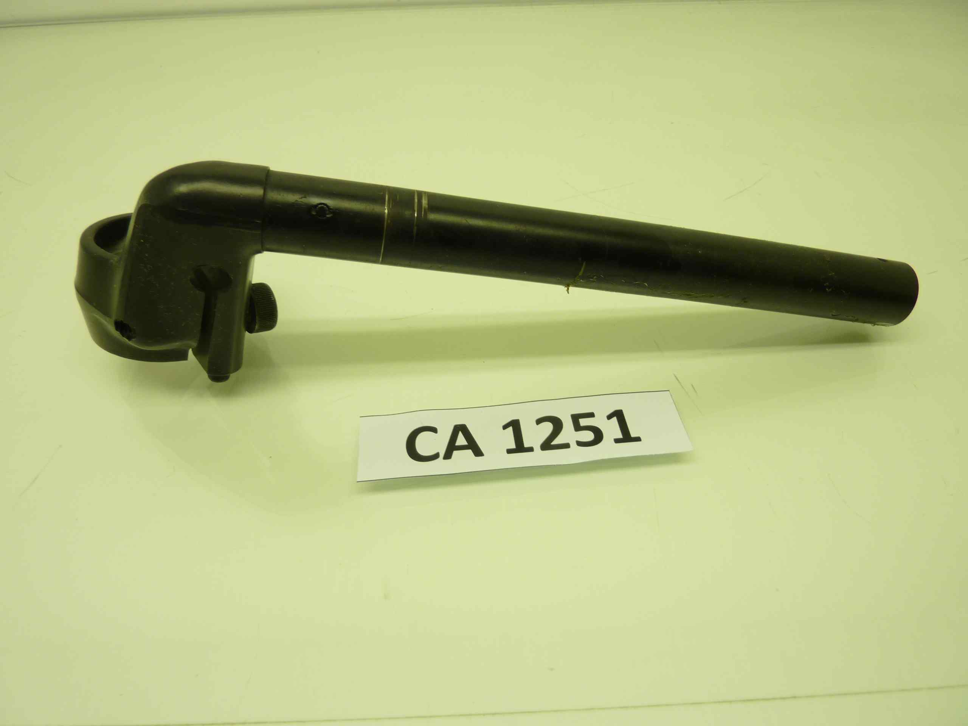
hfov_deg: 69.4
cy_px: 363
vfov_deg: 54.9
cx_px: 484
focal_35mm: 25
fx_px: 699
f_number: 3.3
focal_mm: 4.1
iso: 80
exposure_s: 1/30
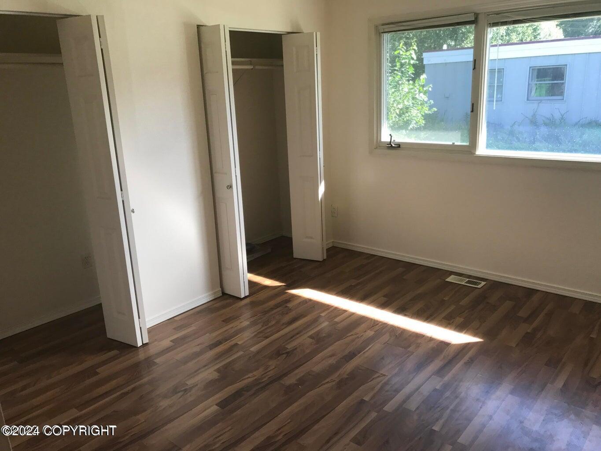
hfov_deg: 63.4
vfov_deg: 49.8
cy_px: 226
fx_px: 486
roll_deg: +2.3
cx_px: 300
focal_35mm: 28
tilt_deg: -15.1
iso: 32
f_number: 1.8
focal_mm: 3.99
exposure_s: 1/120
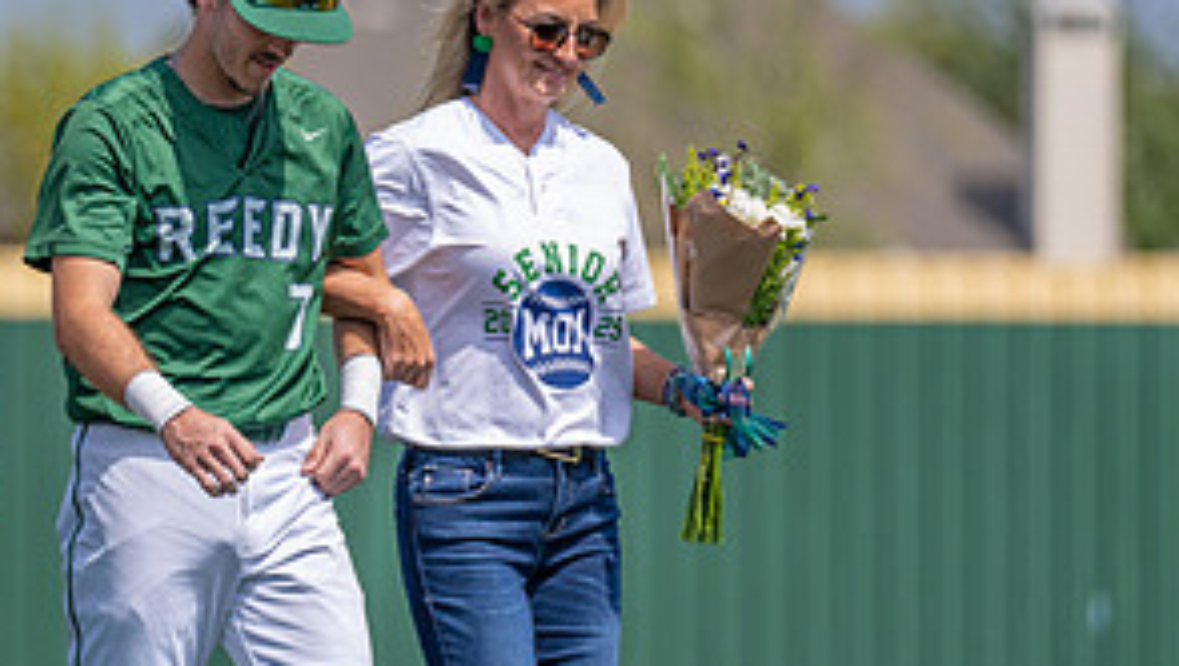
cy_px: 368
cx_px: 139
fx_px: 13956
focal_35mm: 446
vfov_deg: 2.7
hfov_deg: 4.8
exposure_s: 1/2500
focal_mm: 200
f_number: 2.8
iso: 100
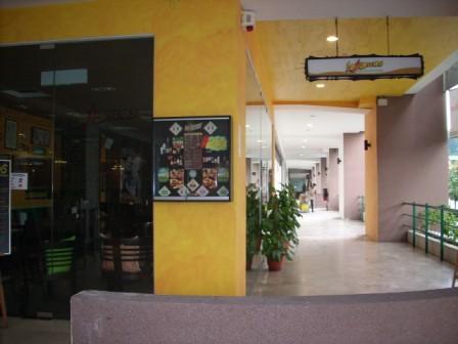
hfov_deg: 50.1
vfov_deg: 38.7
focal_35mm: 37
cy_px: 172
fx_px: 490
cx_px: 229
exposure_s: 1/30
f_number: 2.8
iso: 259
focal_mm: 6.2
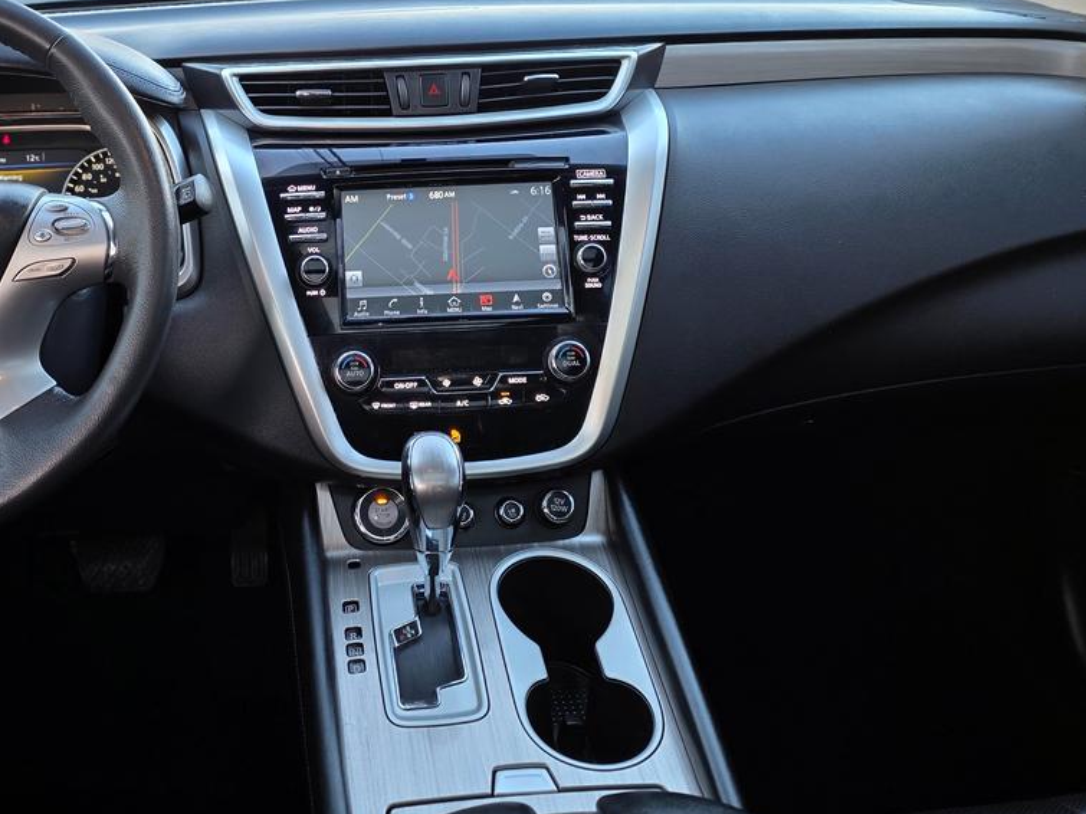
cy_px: 230
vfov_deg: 36.2
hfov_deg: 46.9
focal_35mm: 39
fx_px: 1223
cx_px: 344
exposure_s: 1/53
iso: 50
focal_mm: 6.25
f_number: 1.7
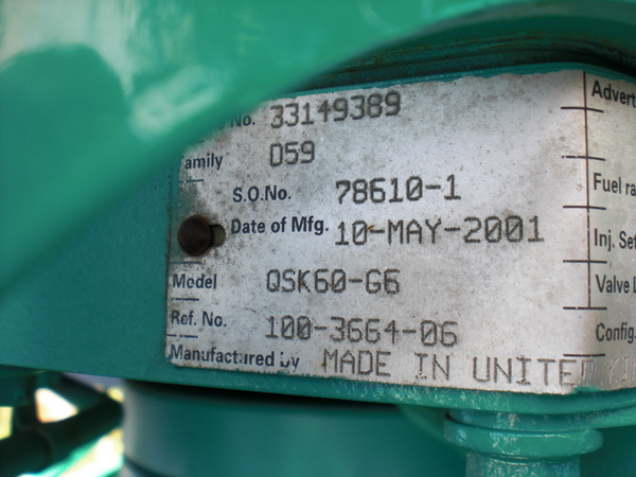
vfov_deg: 37.7
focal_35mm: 38
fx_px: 698
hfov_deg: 49.0
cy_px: 238
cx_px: 318
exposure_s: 1/100
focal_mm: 6.3
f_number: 3.1
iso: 64
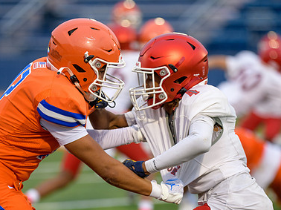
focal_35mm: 288
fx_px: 2336
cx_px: 109
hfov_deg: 6.9
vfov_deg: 5.2
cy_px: 139
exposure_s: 1/500
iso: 800
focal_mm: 195
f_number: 2.8
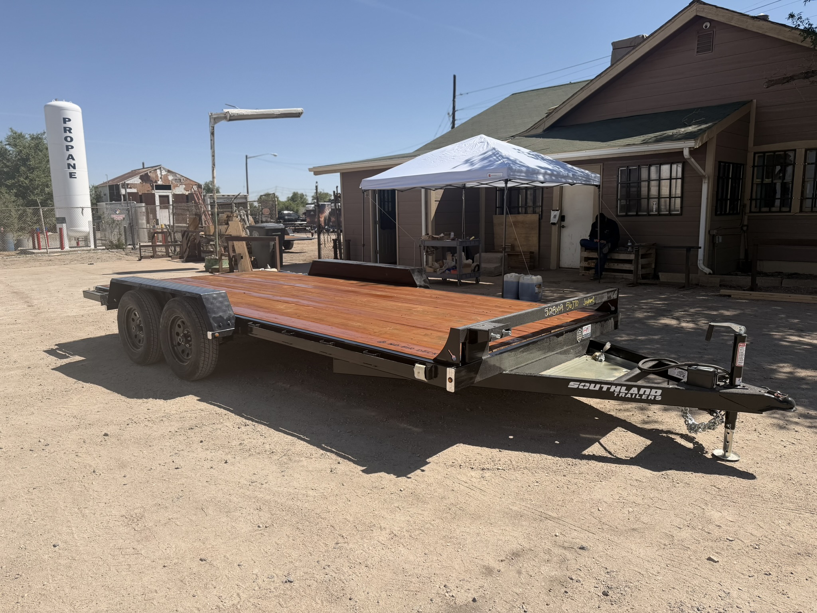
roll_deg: +2.2
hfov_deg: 71.6
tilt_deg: -5.8
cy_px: 306
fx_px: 566
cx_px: 408
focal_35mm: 24
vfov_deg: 56.8
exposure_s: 1/3584
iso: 80
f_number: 1.78
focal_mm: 6.76
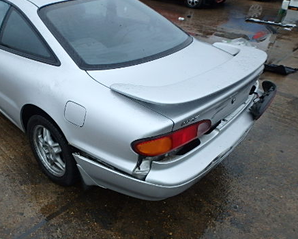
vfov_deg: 48.4
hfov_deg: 56.6
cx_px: 85
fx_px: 265
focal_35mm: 30
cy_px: 135
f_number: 3.5
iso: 125
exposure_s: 1/500
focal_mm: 3.7
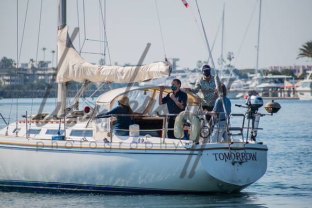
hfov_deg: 5.7
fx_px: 3121
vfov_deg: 3.8
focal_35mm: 360
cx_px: 156
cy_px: 104
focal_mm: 240
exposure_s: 1/400
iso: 100
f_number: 6
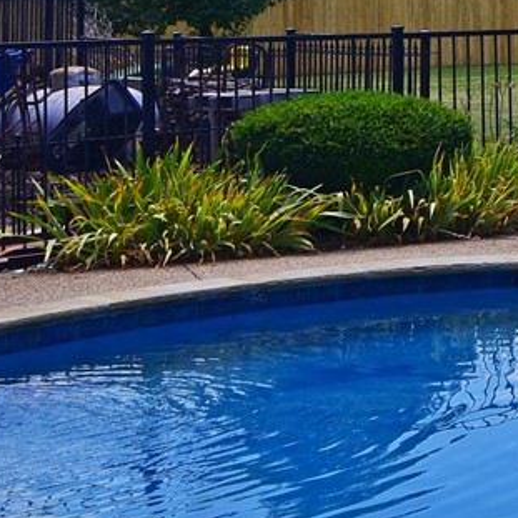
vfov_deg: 17.7
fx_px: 1608
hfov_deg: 12.8
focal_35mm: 95
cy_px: -38
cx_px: 1332
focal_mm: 16
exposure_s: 1/200
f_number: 10
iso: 100
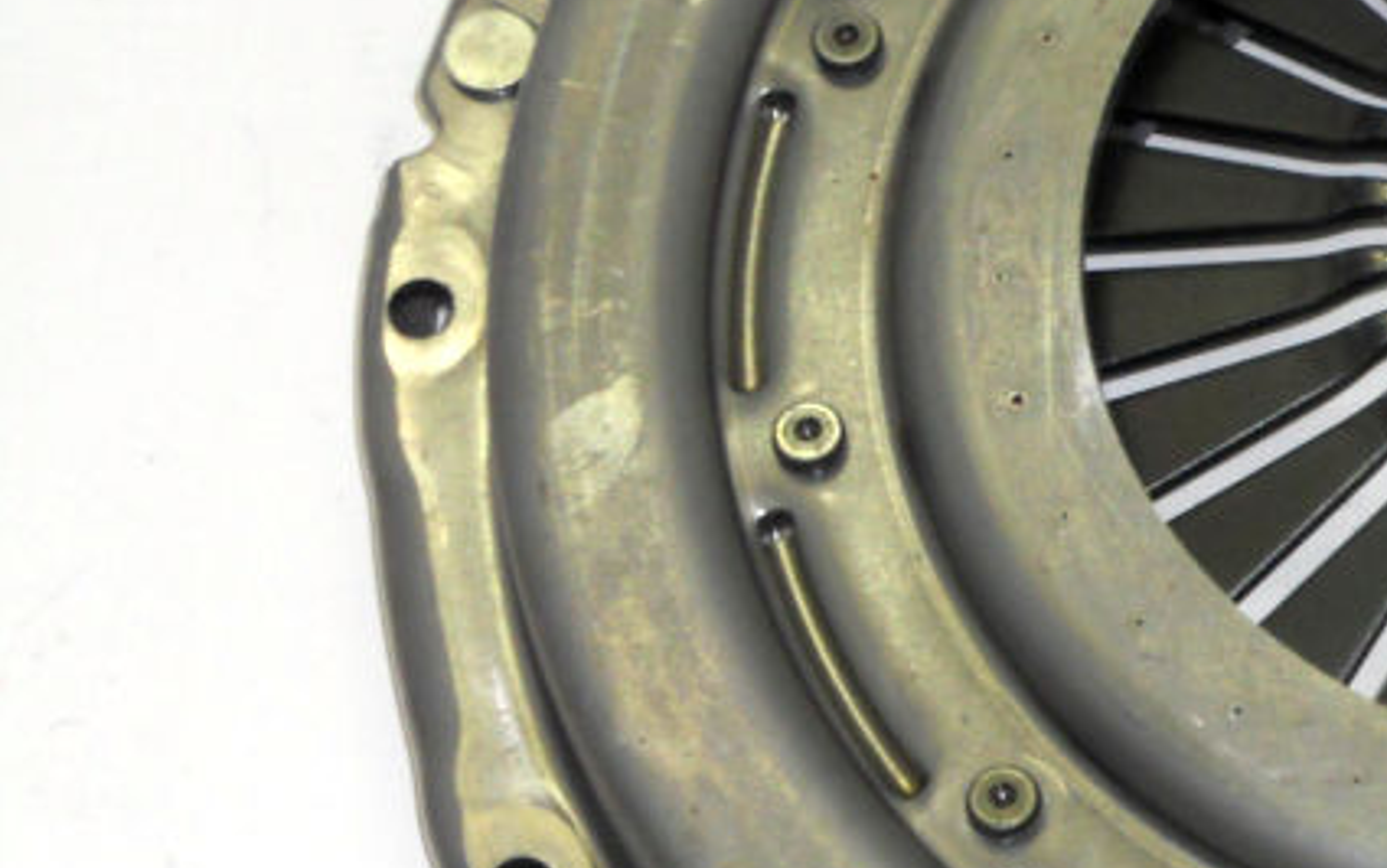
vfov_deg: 6.8
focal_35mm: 192
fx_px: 7261
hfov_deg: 10.7
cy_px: 493
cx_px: 1629
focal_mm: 13.9
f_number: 5.9
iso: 200
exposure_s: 1/60
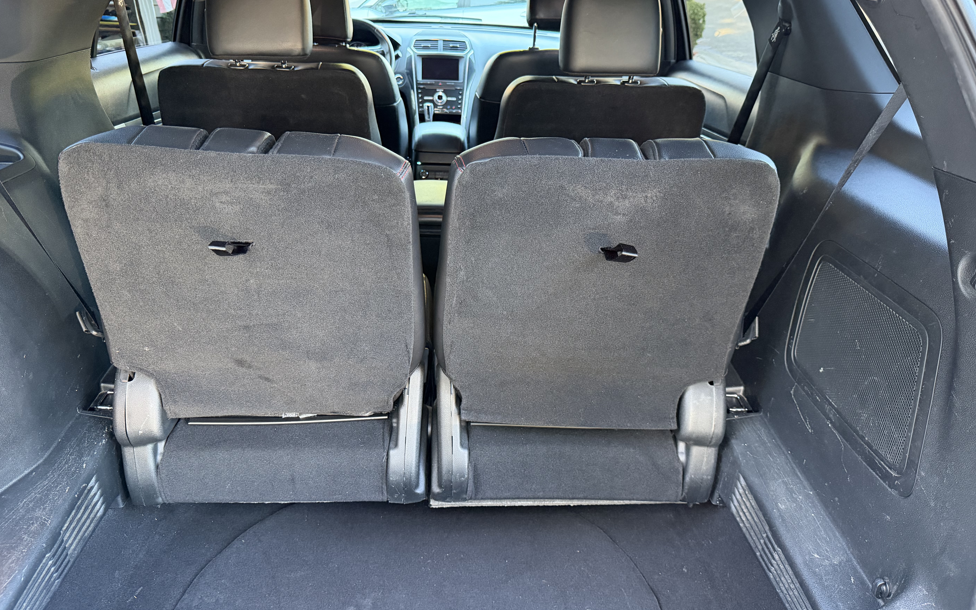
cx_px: 480
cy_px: 301
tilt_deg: -23.3
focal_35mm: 26
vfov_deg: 47.6
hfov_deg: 70.4
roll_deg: +3.0
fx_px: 692
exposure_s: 1/60
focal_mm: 6.76
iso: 640
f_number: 1.78
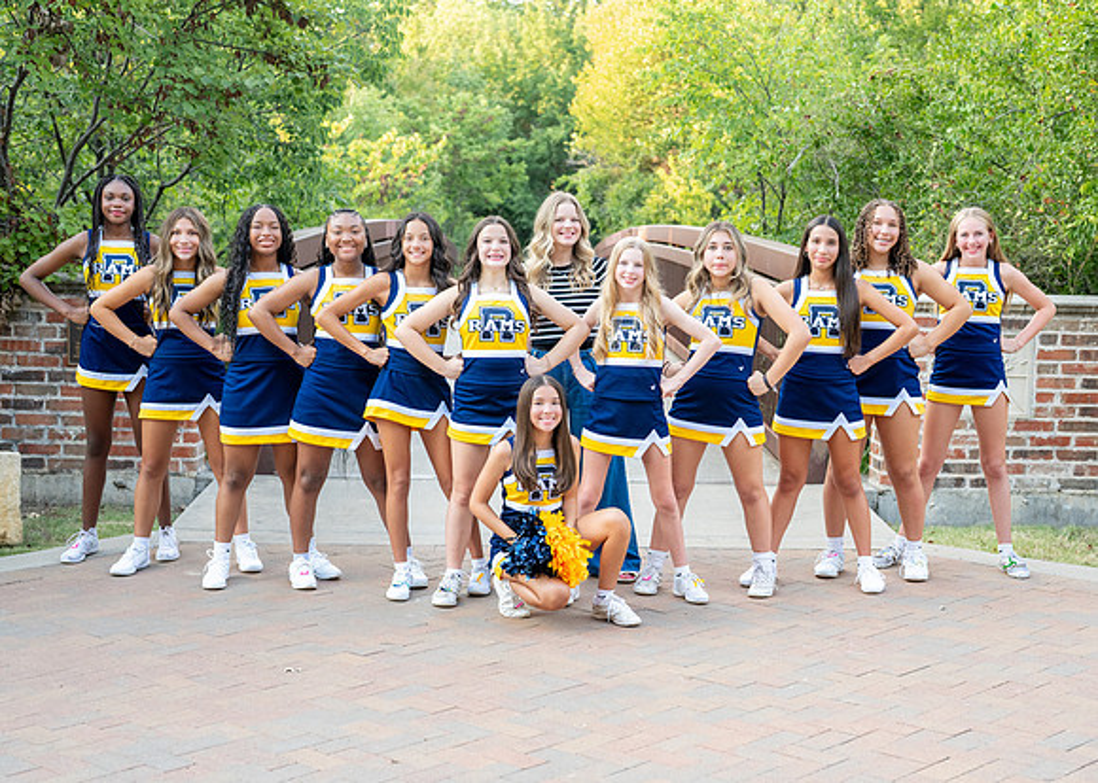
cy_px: 406
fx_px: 1706
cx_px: 565
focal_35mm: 55
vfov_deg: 25.9
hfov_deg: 35.7
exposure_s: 1/500
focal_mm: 50
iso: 1250
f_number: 3.2
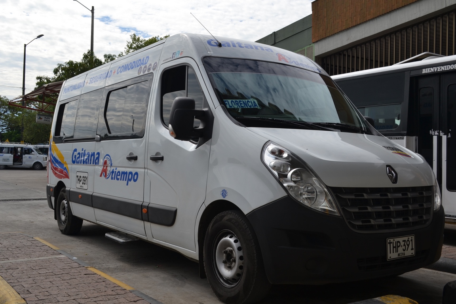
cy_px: 152
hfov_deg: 53.1
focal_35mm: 36
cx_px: 228
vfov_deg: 36.9
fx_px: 456
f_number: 7.1
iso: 100
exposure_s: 1/200
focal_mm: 24
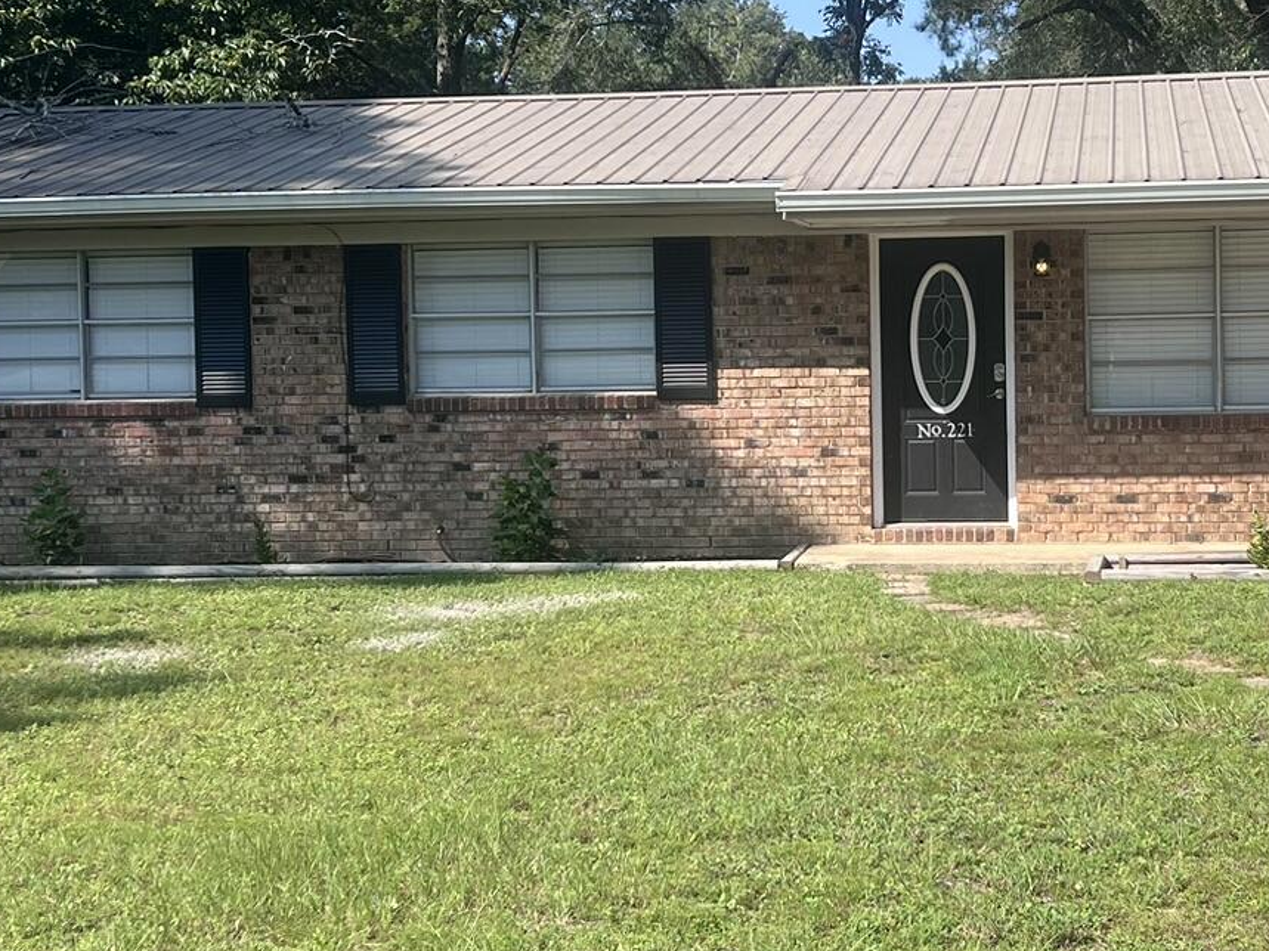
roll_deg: +0.7
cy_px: 375
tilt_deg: -1.5
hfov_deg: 31.0
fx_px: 2273
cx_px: 833
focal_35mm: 62
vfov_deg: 23.6
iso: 50
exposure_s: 1/2571
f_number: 1.5
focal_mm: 5.7
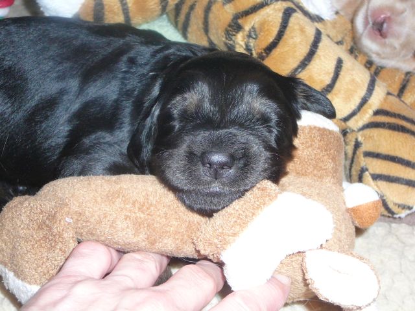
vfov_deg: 24.0
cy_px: 156
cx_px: 208
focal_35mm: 61
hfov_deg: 31.7
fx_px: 731
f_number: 3.6
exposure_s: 1/8
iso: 160
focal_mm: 9.1
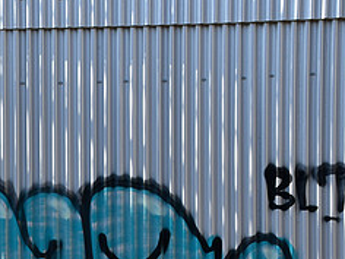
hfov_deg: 12.0
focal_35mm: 163
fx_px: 1625
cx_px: -19
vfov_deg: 9.0
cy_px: 270
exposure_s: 1/250
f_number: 8
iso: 140
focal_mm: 46
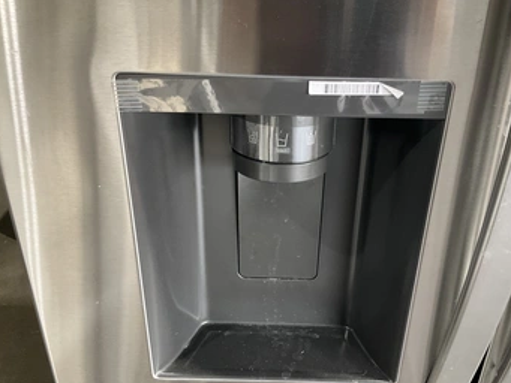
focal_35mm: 34
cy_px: 211
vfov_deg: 41.8
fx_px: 502
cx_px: 279
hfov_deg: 53.9
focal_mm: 3
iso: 125
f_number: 1.8
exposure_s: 1/60
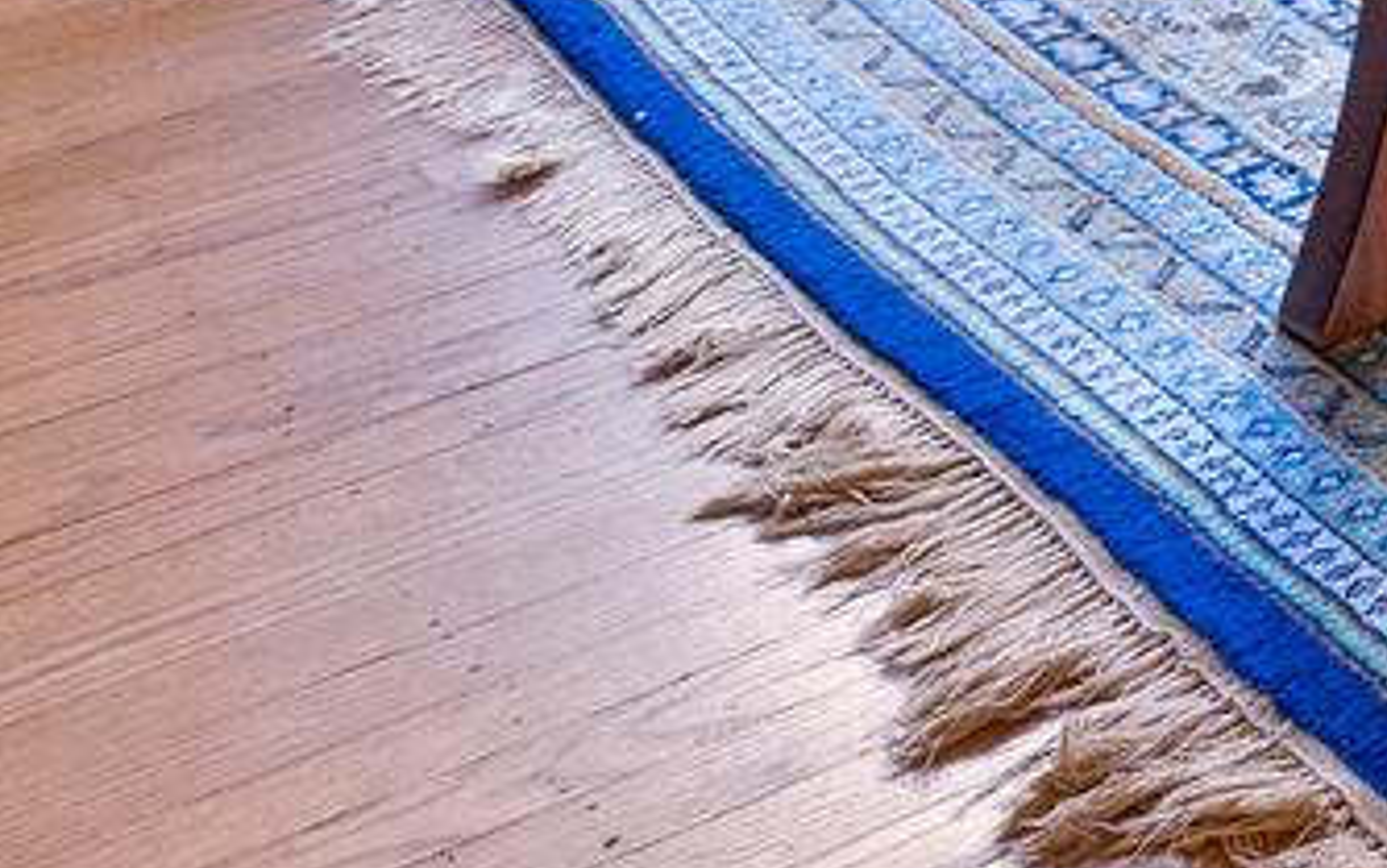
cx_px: 2986
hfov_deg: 14.9
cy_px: -1620
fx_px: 4008
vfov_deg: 9.8
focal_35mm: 106
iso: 400
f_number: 9
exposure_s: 1/3
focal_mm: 17
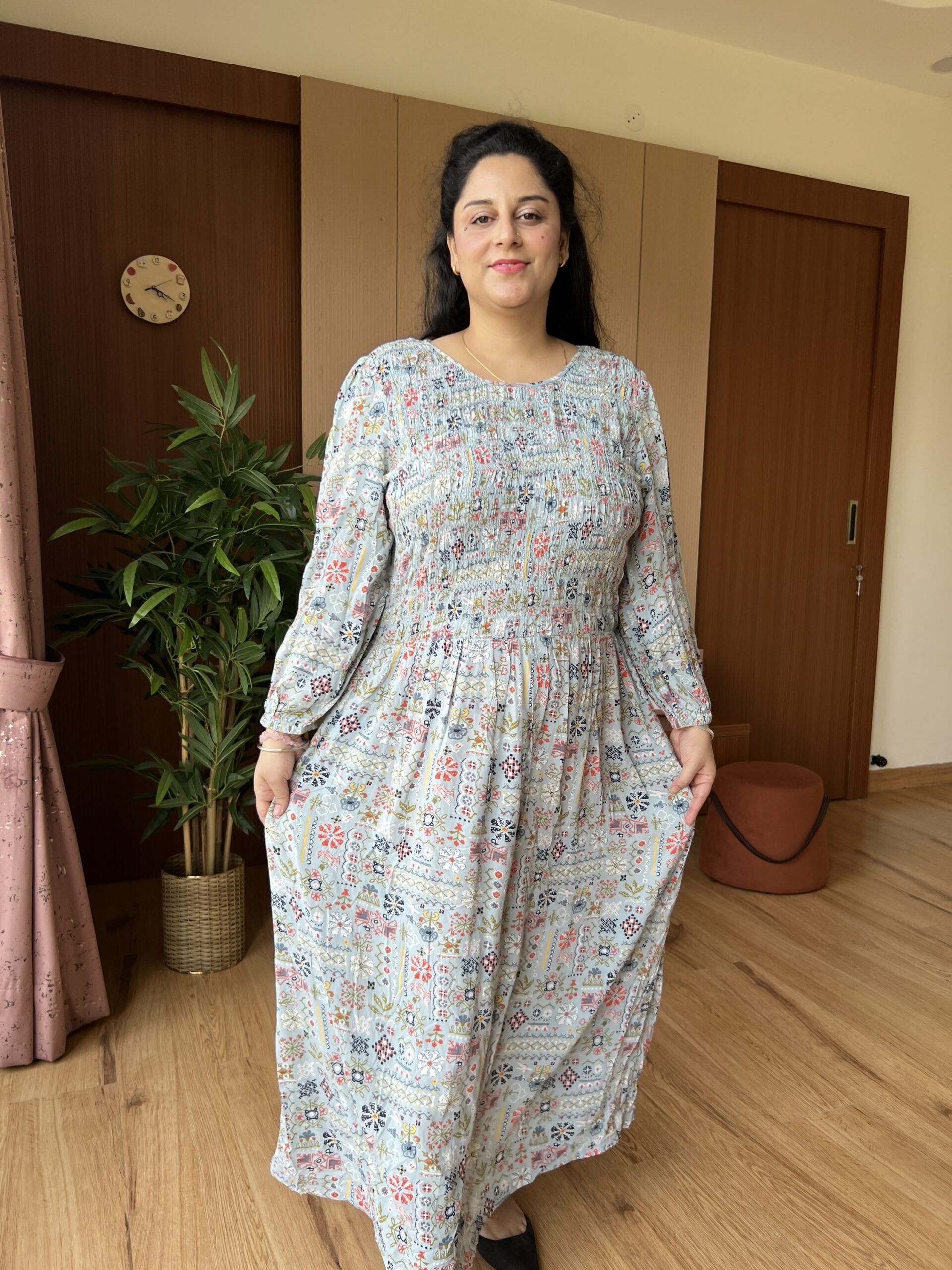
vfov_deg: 67.3
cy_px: 635
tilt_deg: -6.8
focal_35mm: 26
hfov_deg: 53.1
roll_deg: -0.7
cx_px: 476
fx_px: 953
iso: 32
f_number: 1.5
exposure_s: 1/150
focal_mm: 5.7
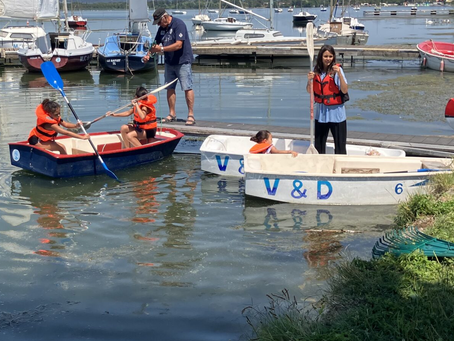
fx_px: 787
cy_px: 144
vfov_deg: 24.4
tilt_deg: -10.0
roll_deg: +0.5
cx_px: 159
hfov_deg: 32.0
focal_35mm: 60
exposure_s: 1/2024
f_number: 1.8
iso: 32
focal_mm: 3.99
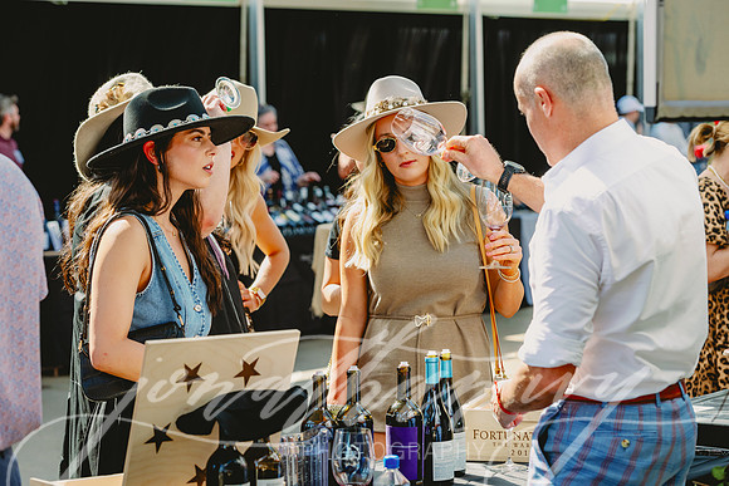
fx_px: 2127
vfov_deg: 13.0
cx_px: 364
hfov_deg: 19.5
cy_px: 243
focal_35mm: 105
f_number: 5.6
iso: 500
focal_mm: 105
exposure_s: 1/640
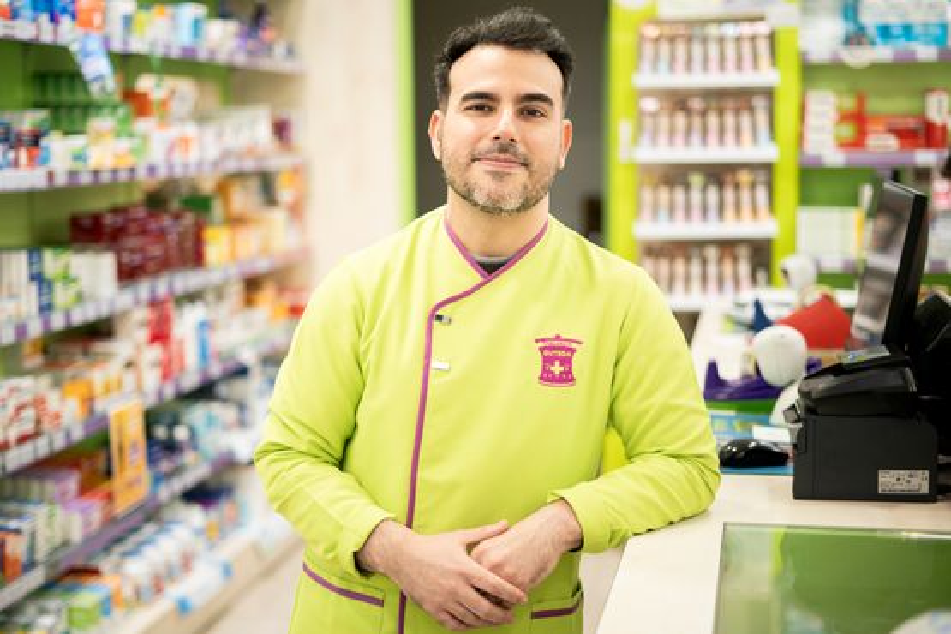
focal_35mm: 51
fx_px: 1358
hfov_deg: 38.6
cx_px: 462
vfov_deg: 26.3
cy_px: 323
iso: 400
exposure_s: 1/200
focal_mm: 50
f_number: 1.8
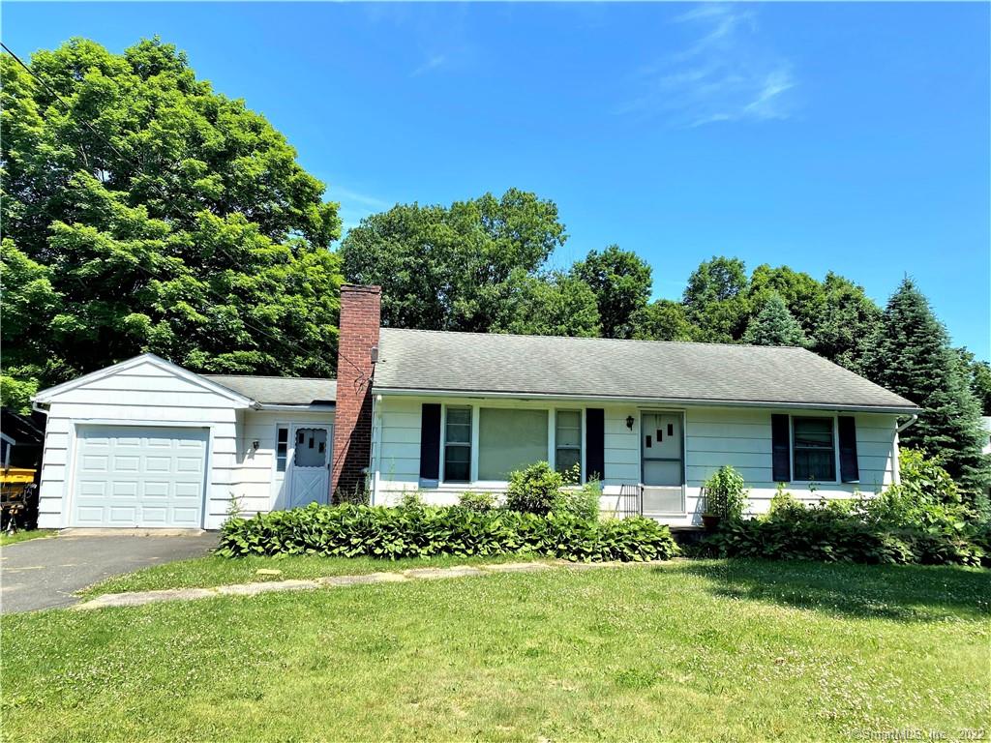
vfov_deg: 53.1
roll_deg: -1.7
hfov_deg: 67.3
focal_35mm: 26
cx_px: 496
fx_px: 744
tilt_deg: +6.8
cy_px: 372
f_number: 1.8
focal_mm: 4.25
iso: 32
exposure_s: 1/1838
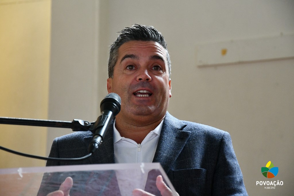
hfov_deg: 16.1
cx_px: 147
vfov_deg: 10.8
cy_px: 98
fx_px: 1037
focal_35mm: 127
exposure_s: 1/125
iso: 2000
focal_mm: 85
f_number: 5.6
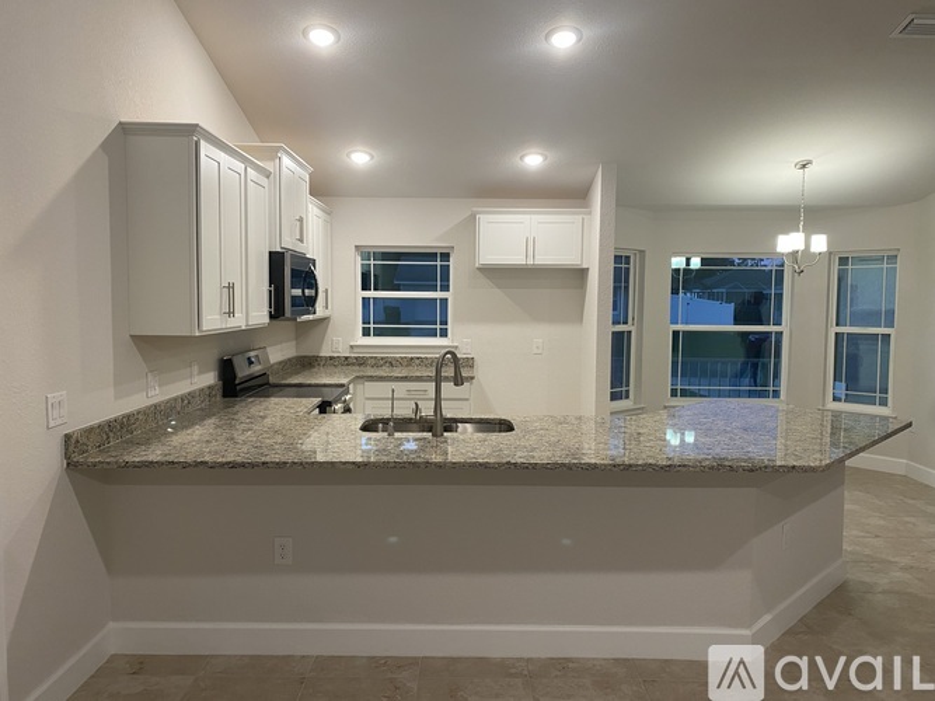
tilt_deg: -5.7
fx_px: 702
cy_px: 350
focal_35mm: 26
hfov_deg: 67.3
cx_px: 468
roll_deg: -1.1
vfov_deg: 53.0
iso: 100
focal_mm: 4.25
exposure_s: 1/60
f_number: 1.8
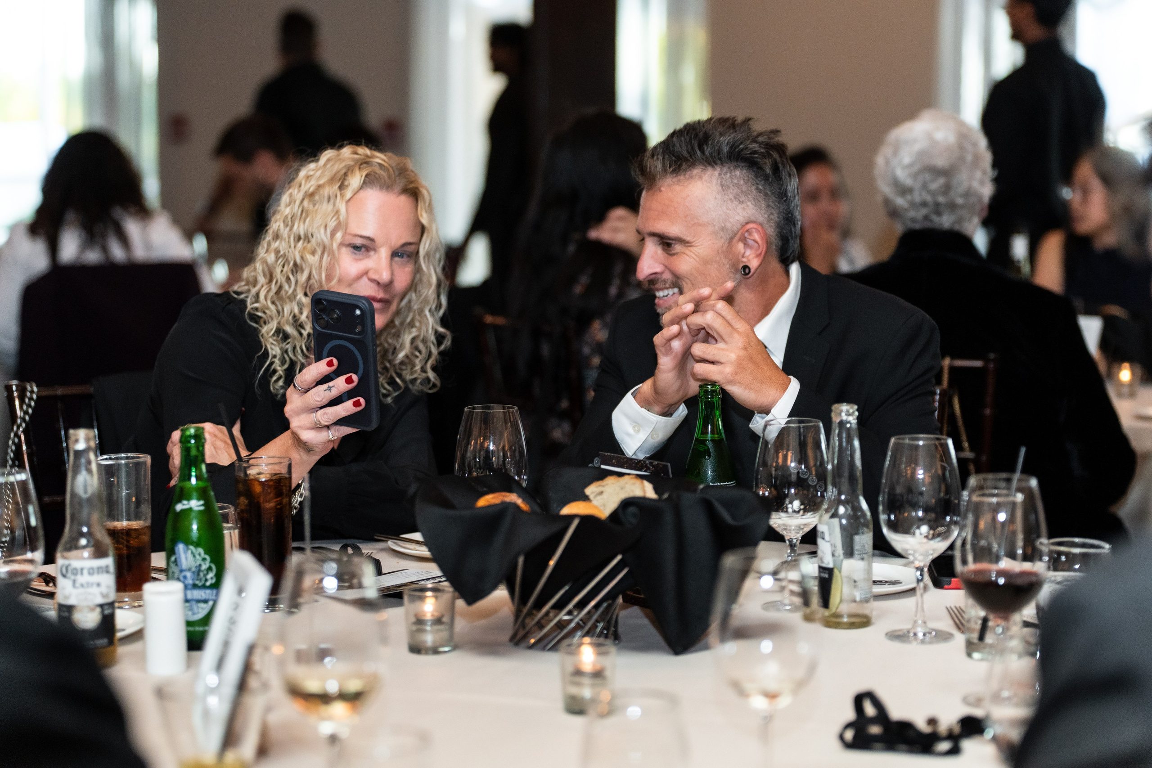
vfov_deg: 17.7
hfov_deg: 26.3
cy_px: 384
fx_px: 2464
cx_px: 576
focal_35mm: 77
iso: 3200
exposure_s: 1/200
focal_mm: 77
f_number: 2.5
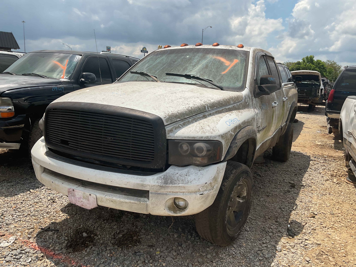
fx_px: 298
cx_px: 178
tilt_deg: -10.8
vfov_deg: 48.2
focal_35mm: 29
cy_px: 134
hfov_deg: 61.7
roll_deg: -1.8
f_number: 1.8
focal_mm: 3
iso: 16
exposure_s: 1/3125
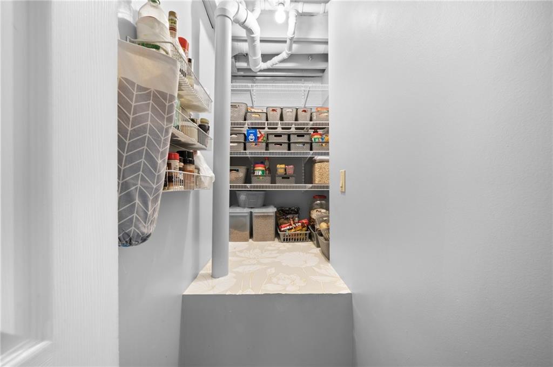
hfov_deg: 108.4
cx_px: 276
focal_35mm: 13
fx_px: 200
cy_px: 184
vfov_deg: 85.3
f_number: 11
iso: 50
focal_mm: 13
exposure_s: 6
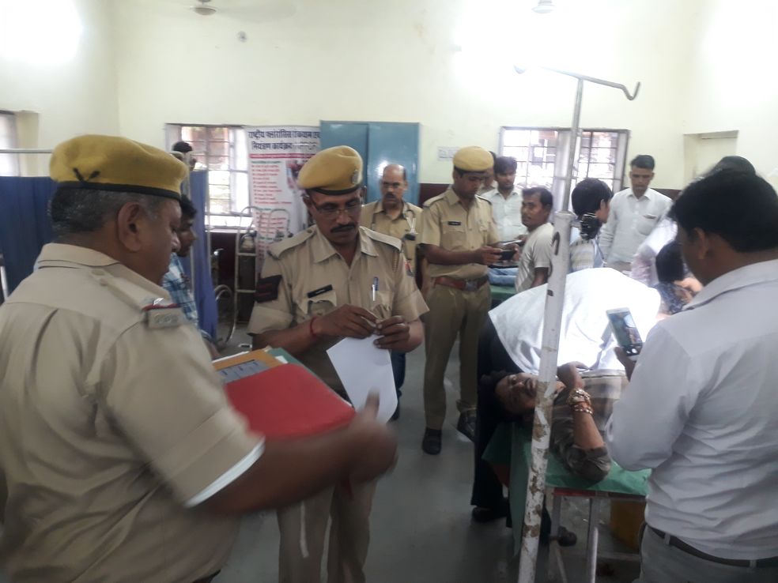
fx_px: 607
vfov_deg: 51.4
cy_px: 292
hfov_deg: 65.3
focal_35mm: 27
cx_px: 389
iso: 200
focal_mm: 3.6
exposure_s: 1/20
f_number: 1.9
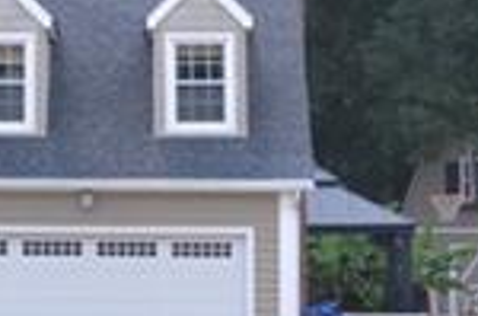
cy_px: 61
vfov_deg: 6.0
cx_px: -137
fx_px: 2991
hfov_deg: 9.0
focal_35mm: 226
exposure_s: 1/200
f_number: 4.5
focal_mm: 22
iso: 100
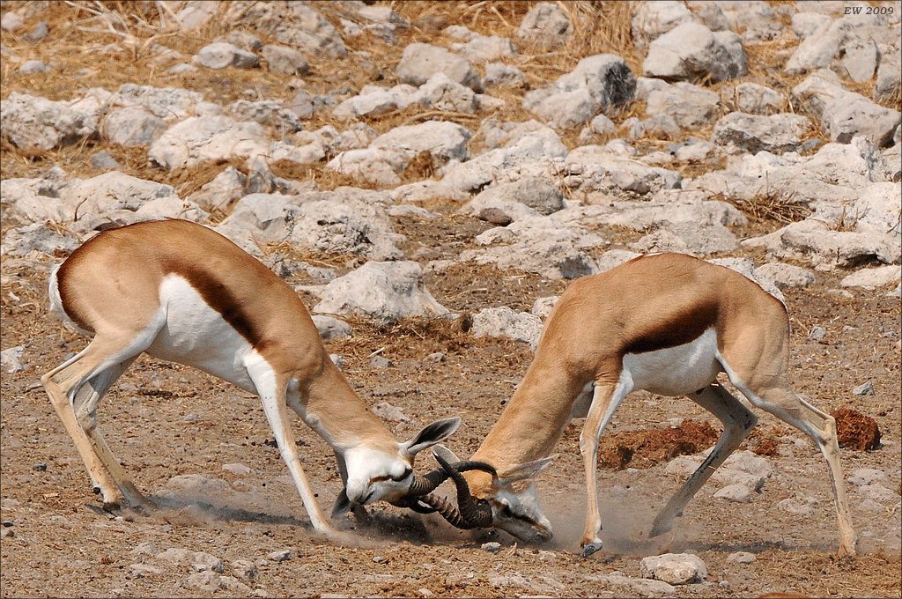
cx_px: 451
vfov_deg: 2.3
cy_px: 300
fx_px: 15014
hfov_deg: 3.4
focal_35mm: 600
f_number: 10
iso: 500
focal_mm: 400
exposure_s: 1/1000
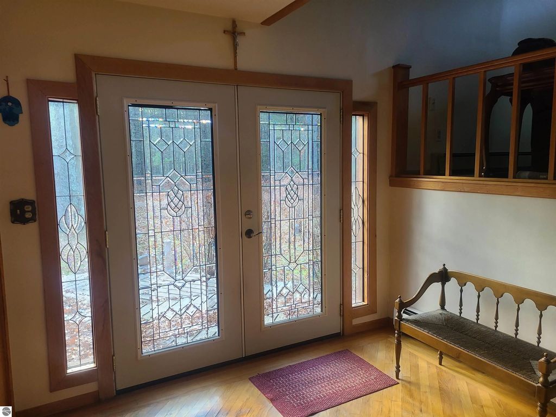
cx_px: 278
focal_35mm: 26
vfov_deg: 53.1
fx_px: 418
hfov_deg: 67.3
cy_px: 208
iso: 125
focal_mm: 5.4
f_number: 1.8
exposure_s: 1/60
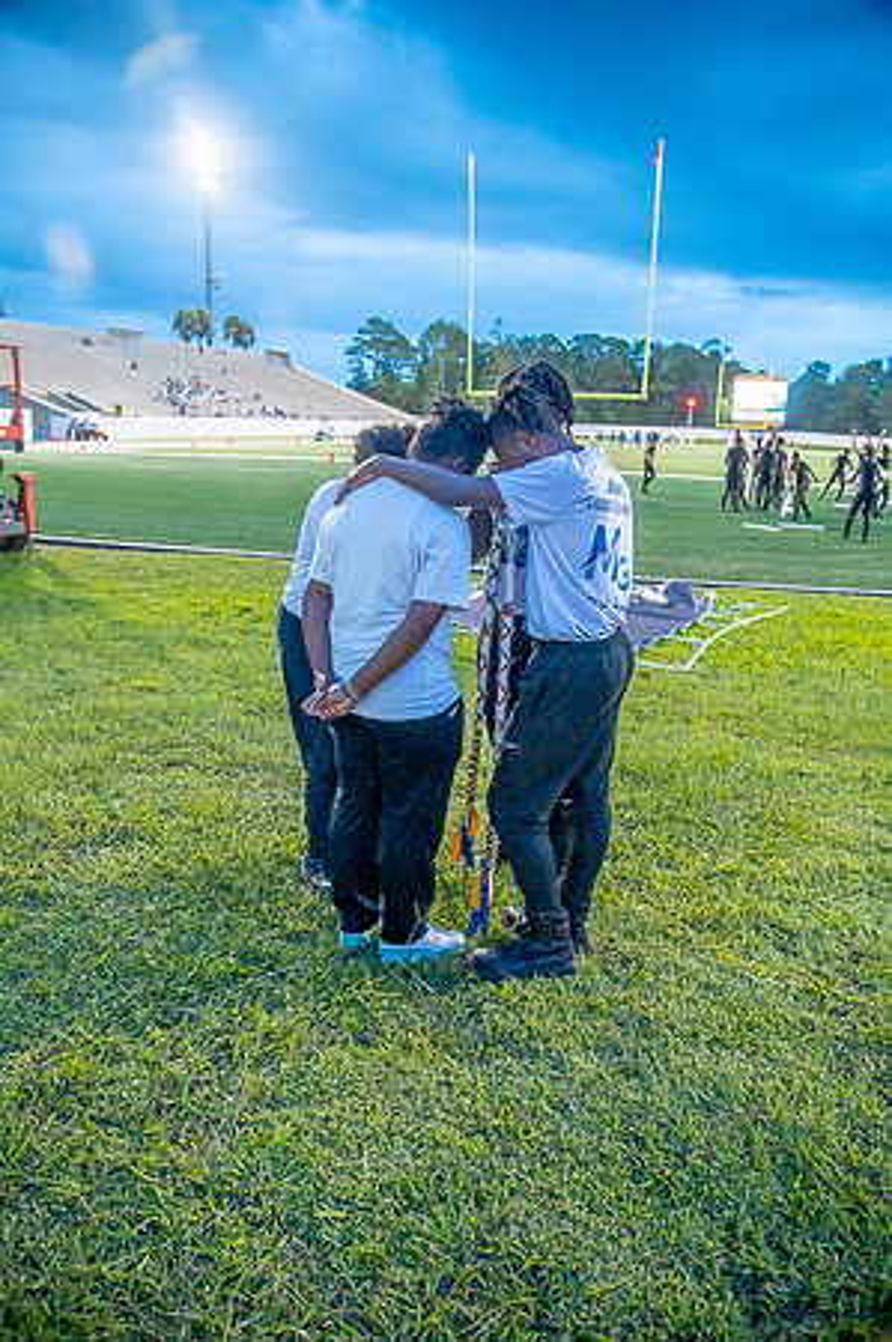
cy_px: 671
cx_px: 446
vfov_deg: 73.8
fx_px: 894
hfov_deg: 53.0
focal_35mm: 24
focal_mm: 24
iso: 2000
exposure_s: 1/200
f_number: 4
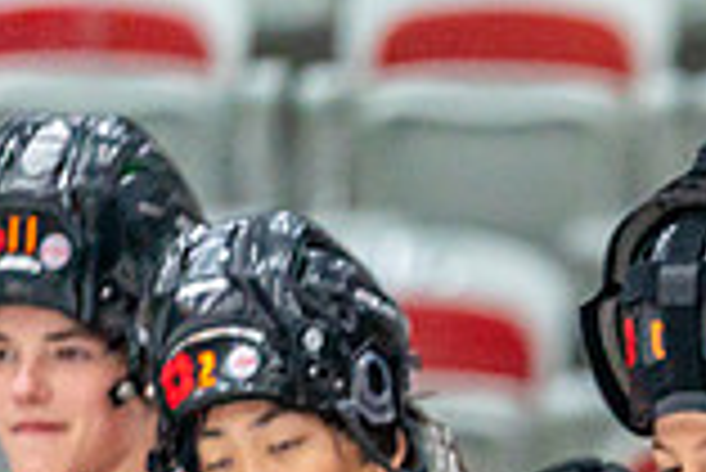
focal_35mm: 737
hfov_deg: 2.8
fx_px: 14466
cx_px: 935
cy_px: 829
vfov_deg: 1.9
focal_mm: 200
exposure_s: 1/1250
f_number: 2.8
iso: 3200
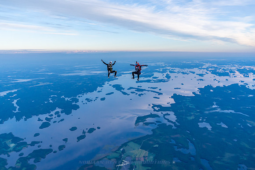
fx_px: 242
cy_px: 86
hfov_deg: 55.6
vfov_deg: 38.8
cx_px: 123
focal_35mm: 34
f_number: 5
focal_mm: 30
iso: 1000
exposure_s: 1/2000
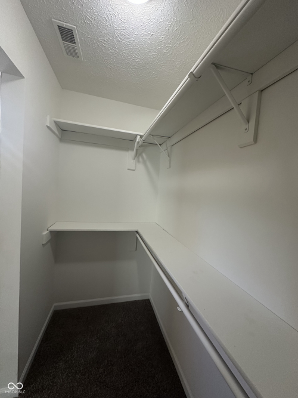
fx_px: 161
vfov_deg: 102.1
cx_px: 149
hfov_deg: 85.7
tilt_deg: -2.8
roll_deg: -4.8
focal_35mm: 14
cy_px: 199
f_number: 2.2
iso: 250
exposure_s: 1/120
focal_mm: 2.22
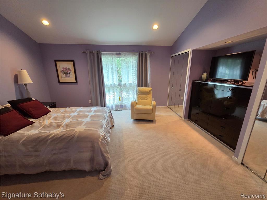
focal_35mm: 13
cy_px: 100
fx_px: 100
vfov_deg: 89.9
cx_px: 134
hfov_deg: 106.2
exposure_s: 1/60
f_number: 2.2
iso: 500
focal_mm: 2.2
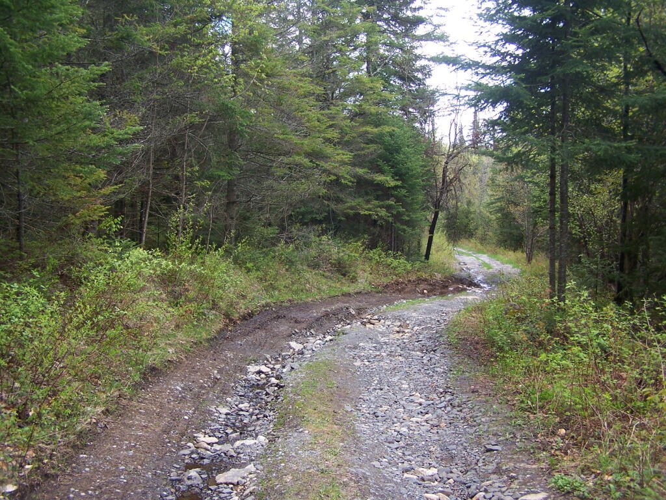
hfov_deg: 49.0
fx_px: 731
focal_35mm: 38
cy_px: 250
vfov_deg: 37.7
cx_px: 333
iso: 80
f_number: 2.8
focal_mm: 6.3
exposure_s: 1/125
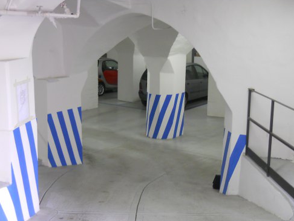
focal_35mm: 54
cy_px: 142
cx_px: 154
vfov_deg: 26.9
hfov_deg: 35.6
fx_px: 458
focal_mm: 6.72
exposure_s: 1/30
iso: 250
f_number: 3.1
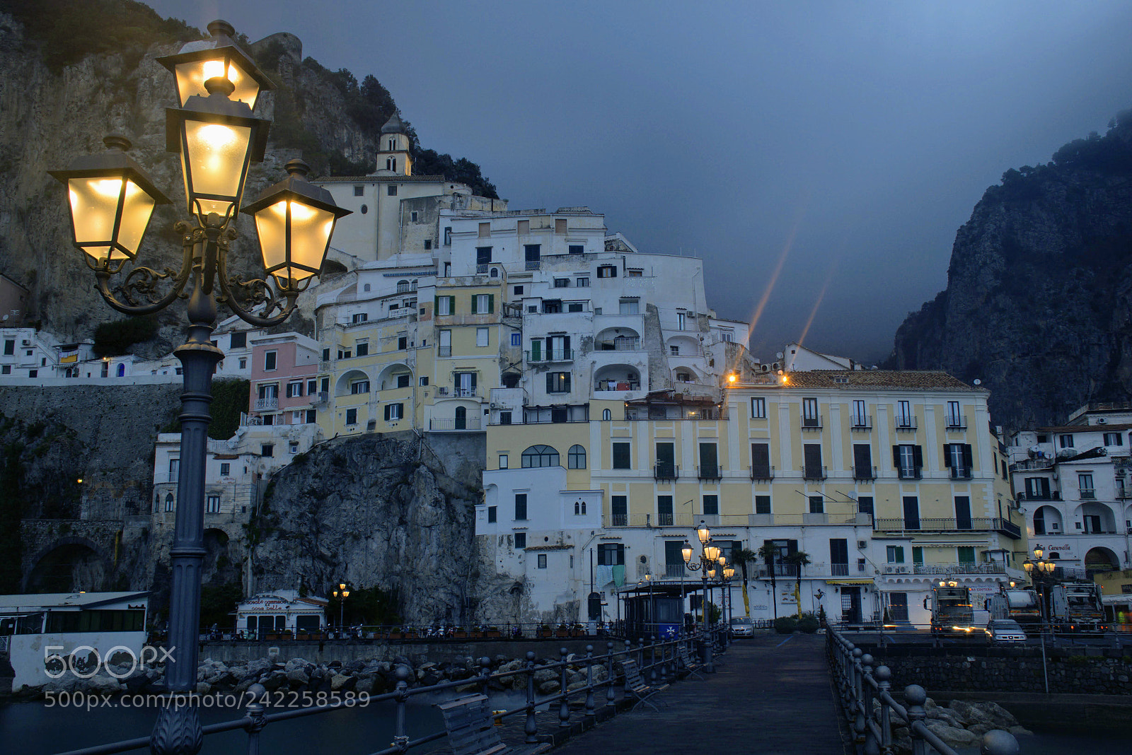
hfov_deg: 55.1
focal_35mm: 34
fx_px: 1085
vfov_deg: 38.4
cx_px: 566
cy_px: 378
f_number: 9
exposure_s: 74.3
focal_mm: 23
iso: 100
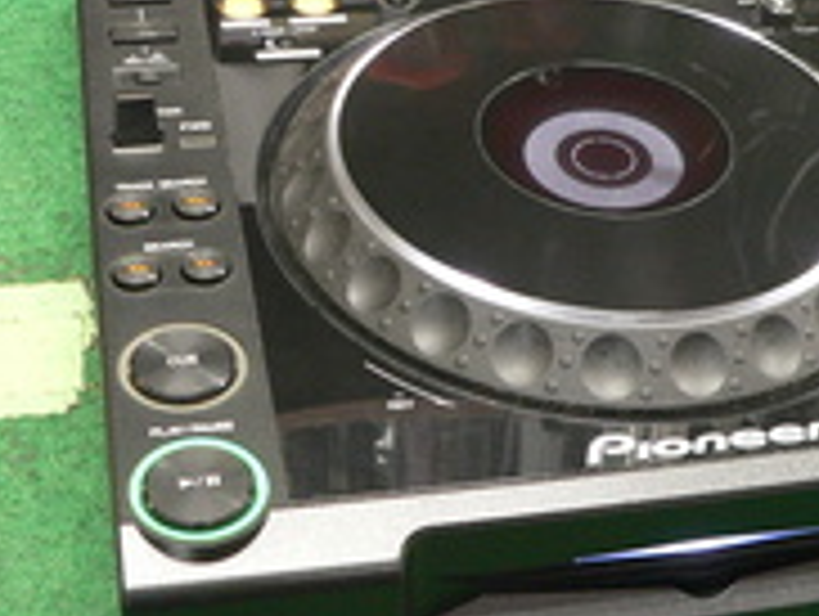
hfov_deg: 25.9
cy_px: 191
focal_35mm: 75
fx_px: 1777
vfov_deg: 19.6
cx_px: 522
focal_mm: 6
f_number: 2.8
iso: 200
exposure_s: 1/8
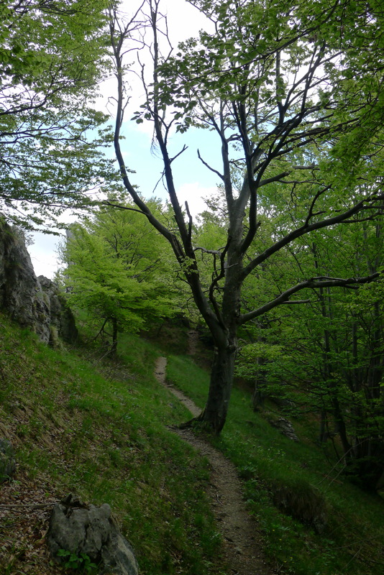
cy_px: 288
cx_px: 192
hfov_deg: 41.1
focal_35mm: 32
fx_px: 512
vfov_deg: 58.7
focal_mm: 6.8
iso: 125
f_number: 2.8
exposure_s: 1/320
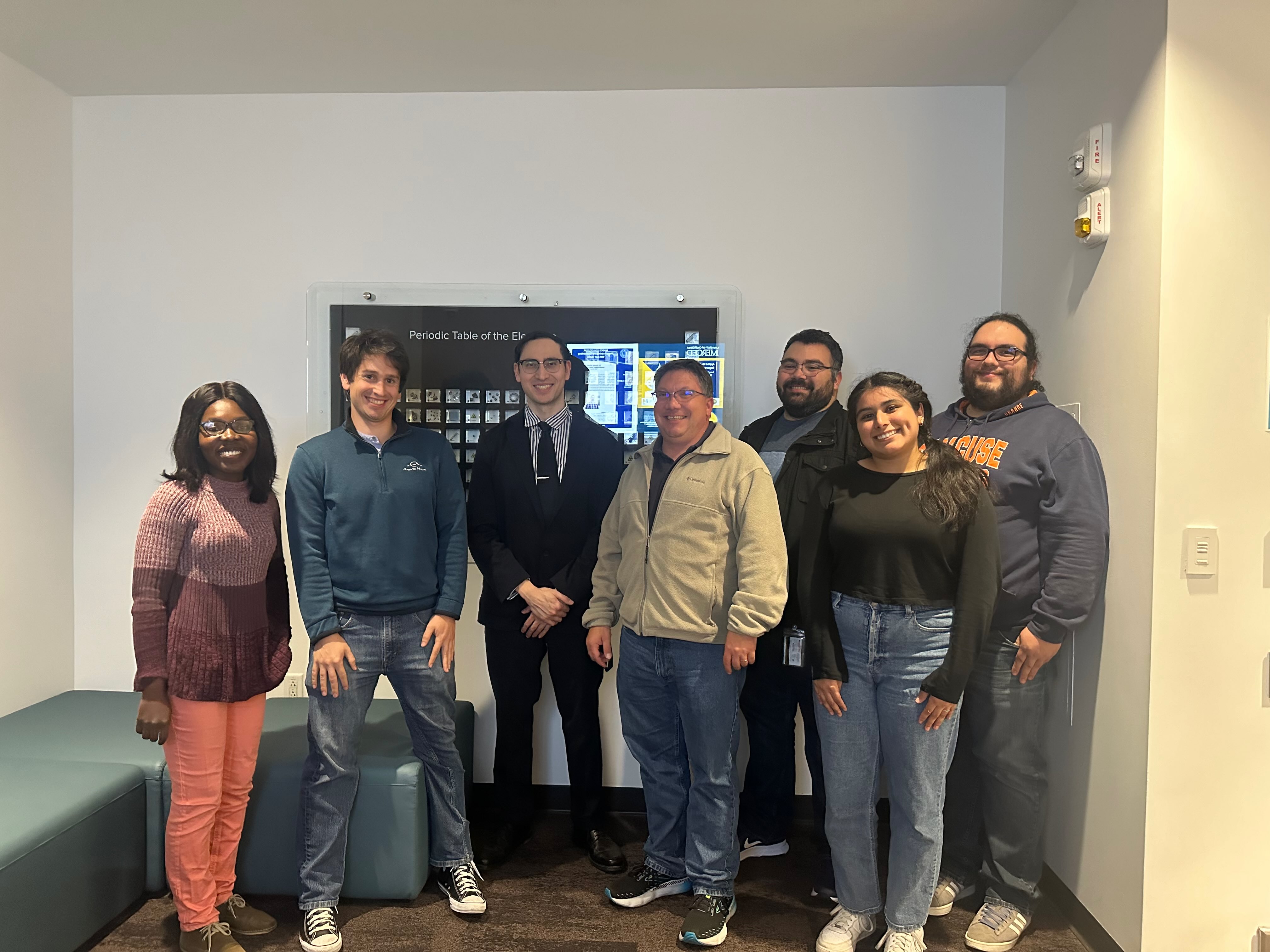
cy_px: 476
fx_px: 881
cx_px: 635
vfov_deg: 56.8
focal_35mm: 24
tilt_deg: -0.9
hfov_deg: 71.6
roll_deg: -0.8
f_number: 1.78
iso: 800
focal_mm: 6.86
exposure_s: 1/36
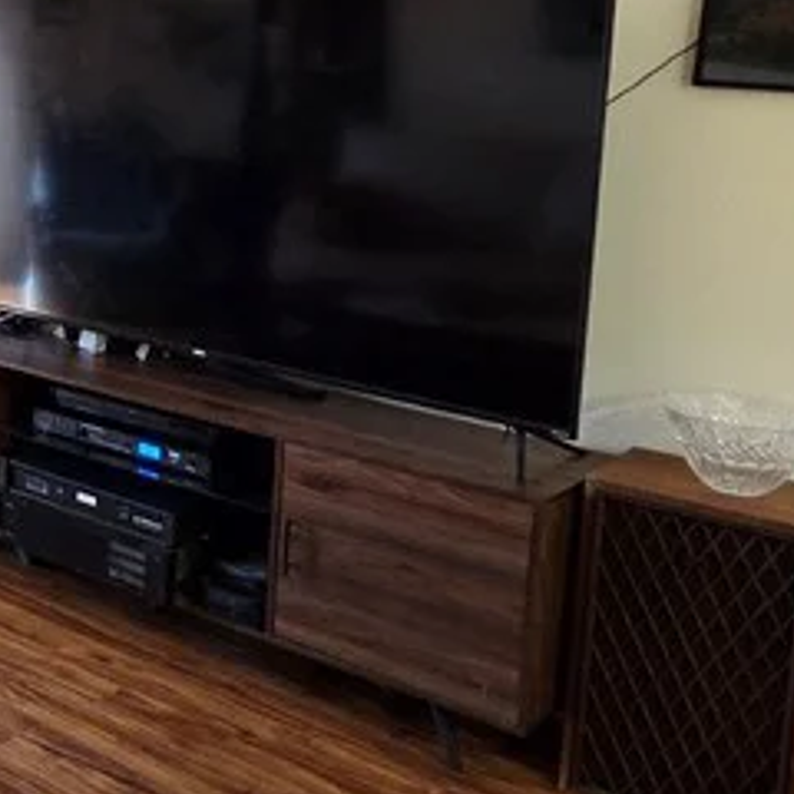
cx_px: -374
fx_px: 1272
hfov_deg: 26.2
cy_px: 169
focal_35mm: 49
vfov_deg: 33.7
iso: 640
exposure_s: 1/60
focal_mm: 2.2
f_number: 2.2
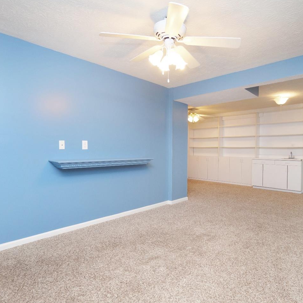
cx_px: 160
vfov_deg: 74.8
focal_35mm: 20
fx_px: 198
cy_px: 150
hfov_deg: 74.8
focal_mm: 10
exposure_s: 1/60
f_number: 4
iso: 640
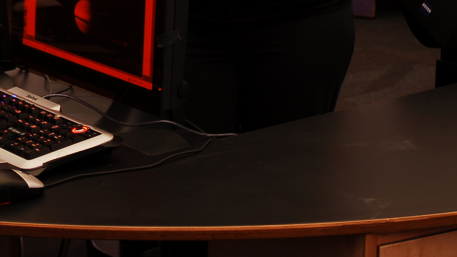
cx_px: 146
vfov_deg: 9.5
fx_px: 1534
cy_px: -44
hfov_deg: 16.9
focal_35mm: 127
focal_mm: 27
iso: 100
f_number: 3.8
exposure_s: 10
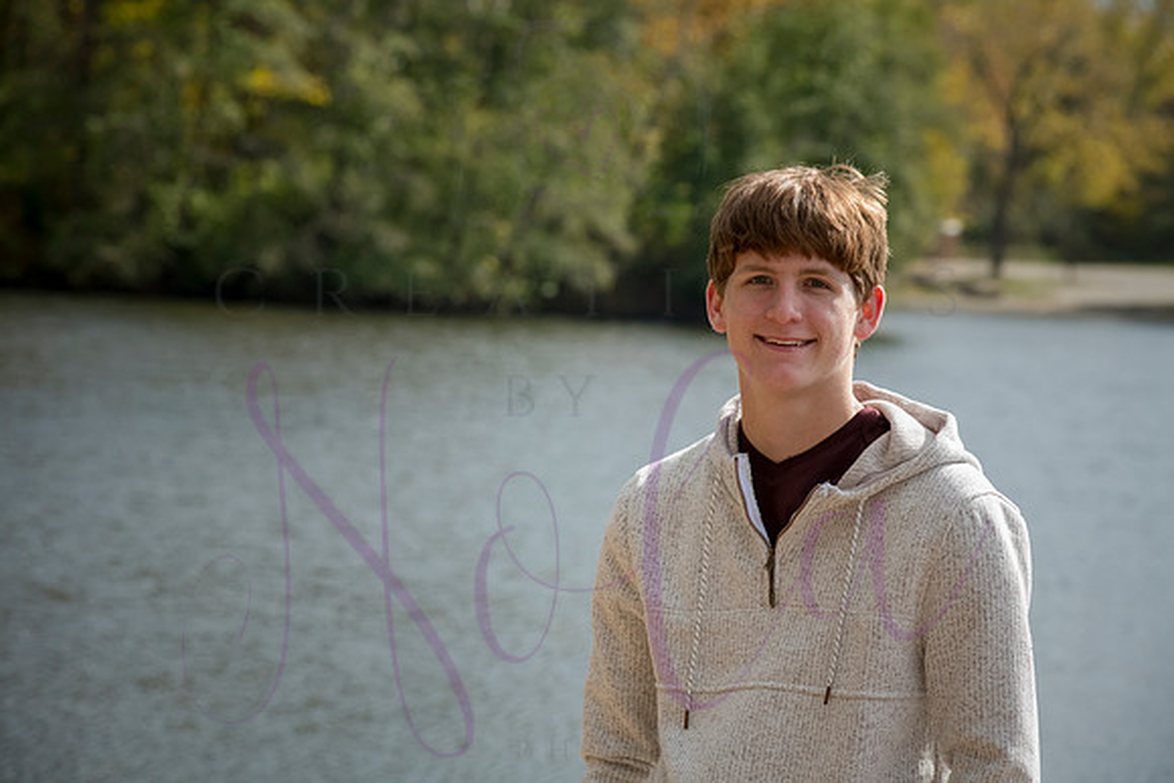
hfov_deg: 15.2
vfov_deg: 10.2
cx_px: 587
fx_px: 4403
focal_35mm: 135
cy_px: 392
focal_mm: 135
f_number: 8
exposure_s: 1/1250
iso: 800
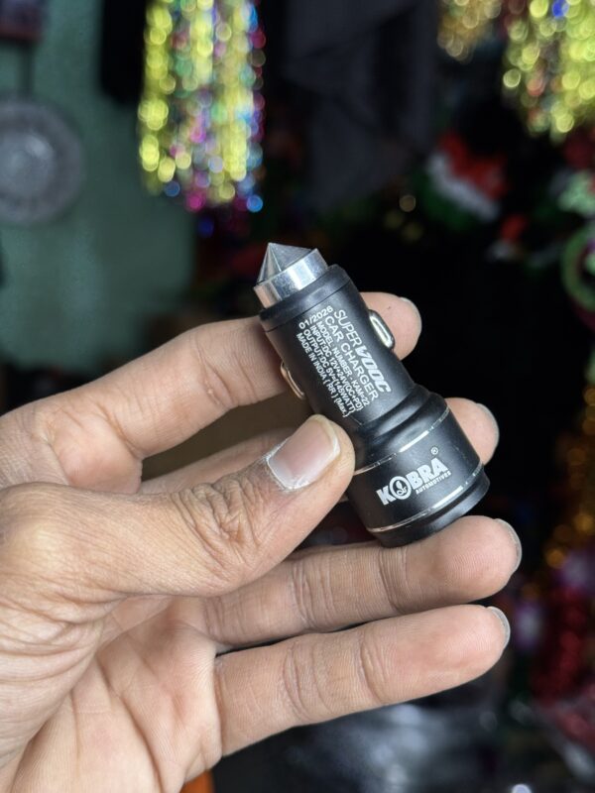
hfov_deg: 30.3
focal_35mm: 48
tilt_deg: -11.5
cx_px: 298
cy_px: 396
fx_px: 1100
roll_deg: -4.0
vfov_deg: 39.7
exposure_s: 1/100
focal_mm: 6.76
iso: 50
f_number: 1.78
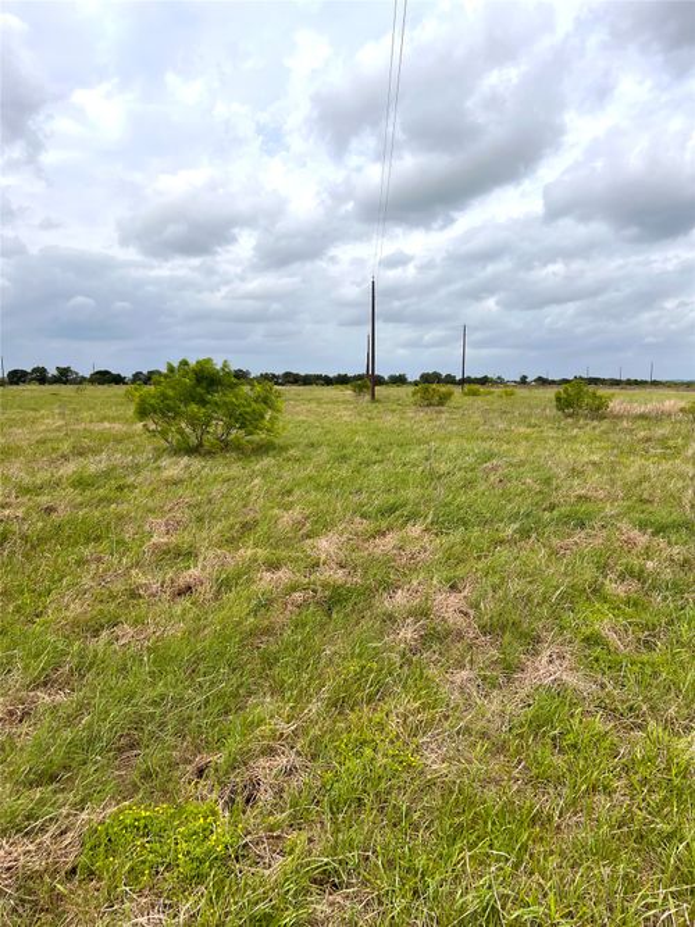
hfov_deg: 53.0
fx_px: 696
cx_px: 348
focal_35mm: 26
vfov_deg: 67.3
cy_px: 464
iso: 50
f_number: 1.5
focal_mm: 5.7
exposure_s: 1/6579
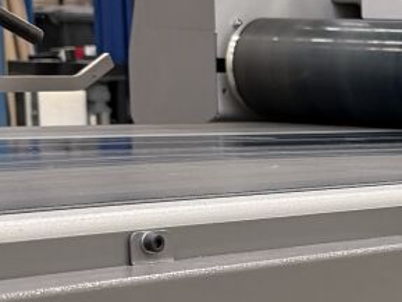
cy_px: 369
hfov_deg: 13.3
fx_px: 1545
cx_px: 736
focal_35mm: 133
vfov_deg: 10.9
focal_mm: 6.76
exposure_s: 1/50
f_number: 1.78
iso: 160
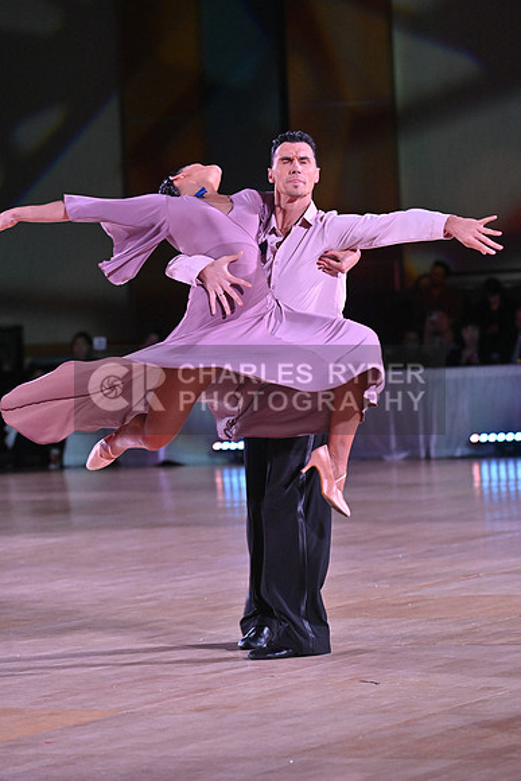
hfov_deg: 8.6
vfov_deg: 12.8
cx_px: 260
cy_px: 390
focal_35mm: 160
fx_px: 3471
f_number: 5.6
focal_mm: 160
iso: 5000
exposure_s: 1/400
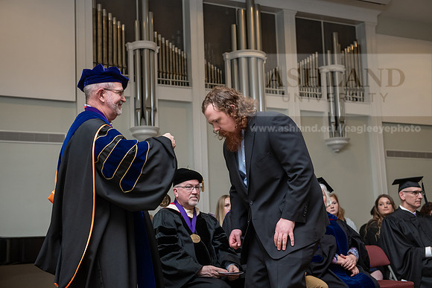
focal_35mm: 52
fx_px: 624
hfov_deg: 38.2
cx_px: 216
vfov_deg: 26.0
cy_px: 144
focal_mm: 52
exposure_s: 1/200
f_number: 4.5
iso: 1250
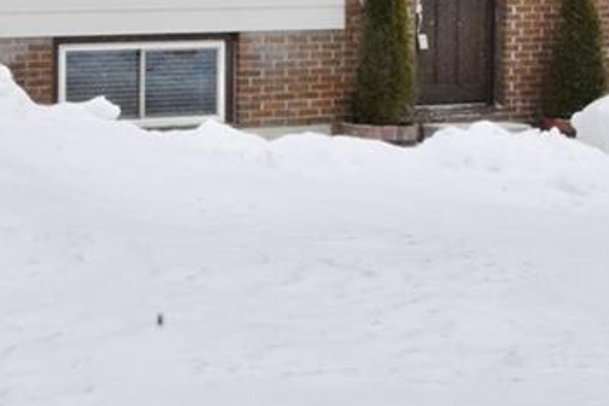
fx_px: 1471
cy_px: -86
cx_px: 219
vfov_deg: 15.1
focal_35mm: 87
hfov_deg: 23.3
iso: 5000
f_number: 22
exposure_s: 1/1600
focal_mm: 20
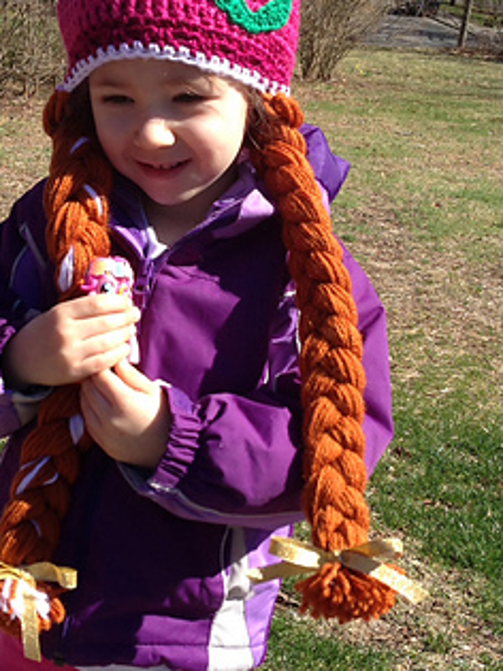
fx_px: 1299
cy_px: 300
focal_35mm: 67
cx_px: 190
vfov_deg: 29.0
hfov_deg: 21.9
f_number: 2.4
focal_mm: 4.12
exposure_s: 1/1004
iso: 50
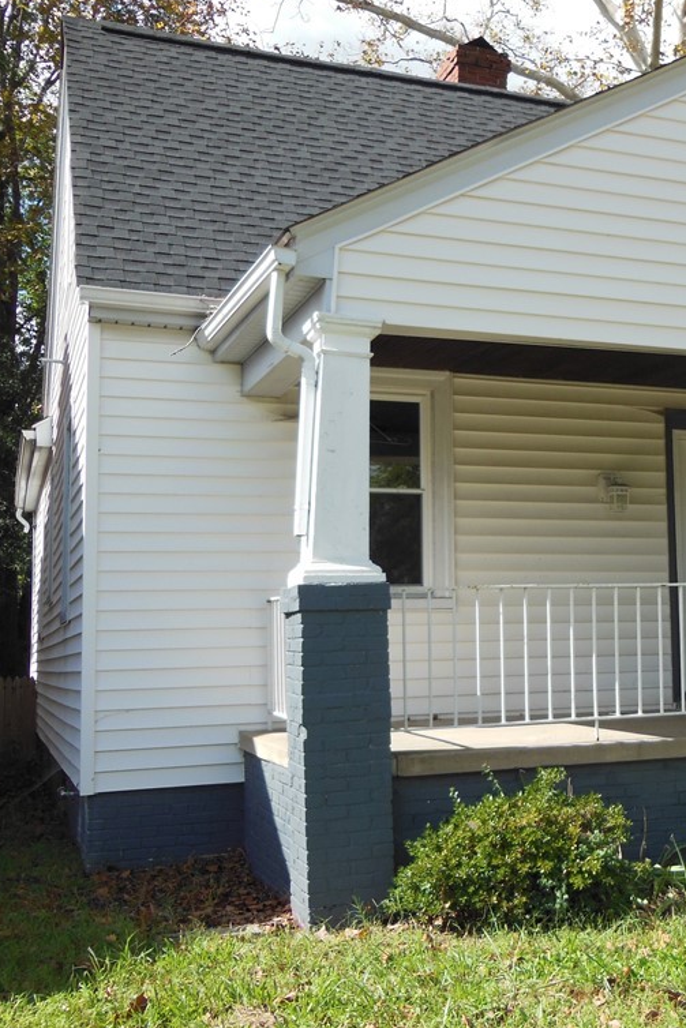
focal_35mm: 48
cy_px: 510
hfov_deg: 26.8
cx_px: 655
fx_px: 1371
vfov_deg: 41.1
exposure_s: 1/500
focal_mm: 6
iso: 125
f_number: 3.9
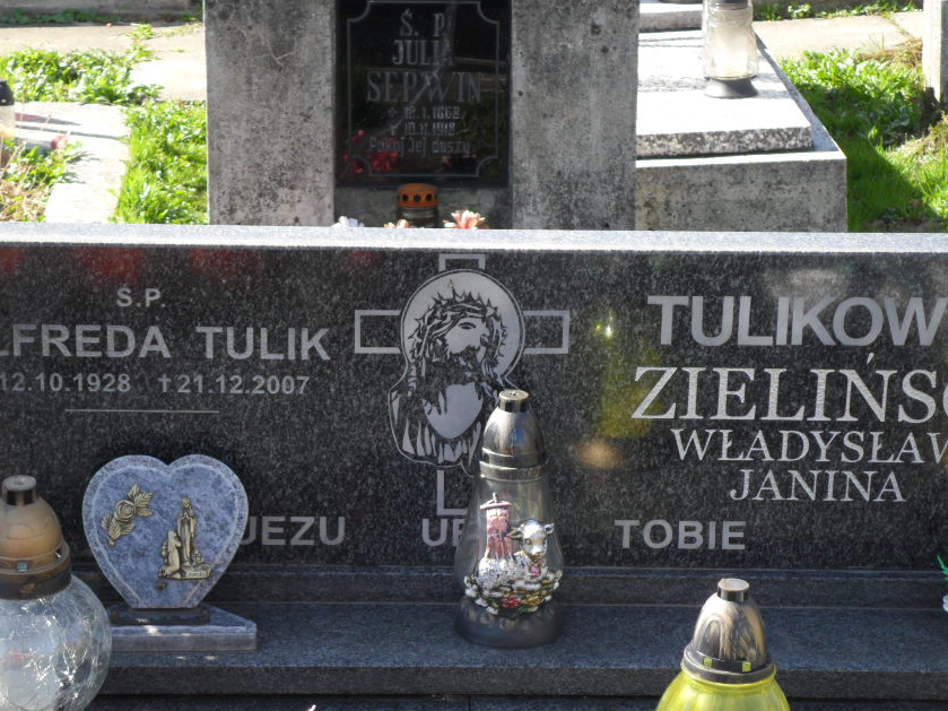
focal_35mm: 105
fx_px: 2875
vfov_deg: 14.1
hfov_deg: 18.7
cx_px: 471
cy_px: 373
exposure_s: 1/125
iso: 100
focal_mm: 15.4
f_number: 4.3
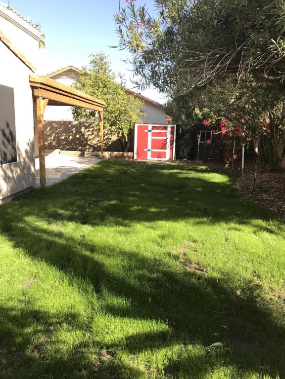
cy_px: 190
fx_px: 307
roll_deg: -1.9
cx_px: 142
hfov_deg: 49.7
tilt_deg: -10.8
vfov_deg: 63.4
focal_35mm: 28
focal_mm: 3.99
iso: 20
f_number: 1.8
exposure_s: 1/669
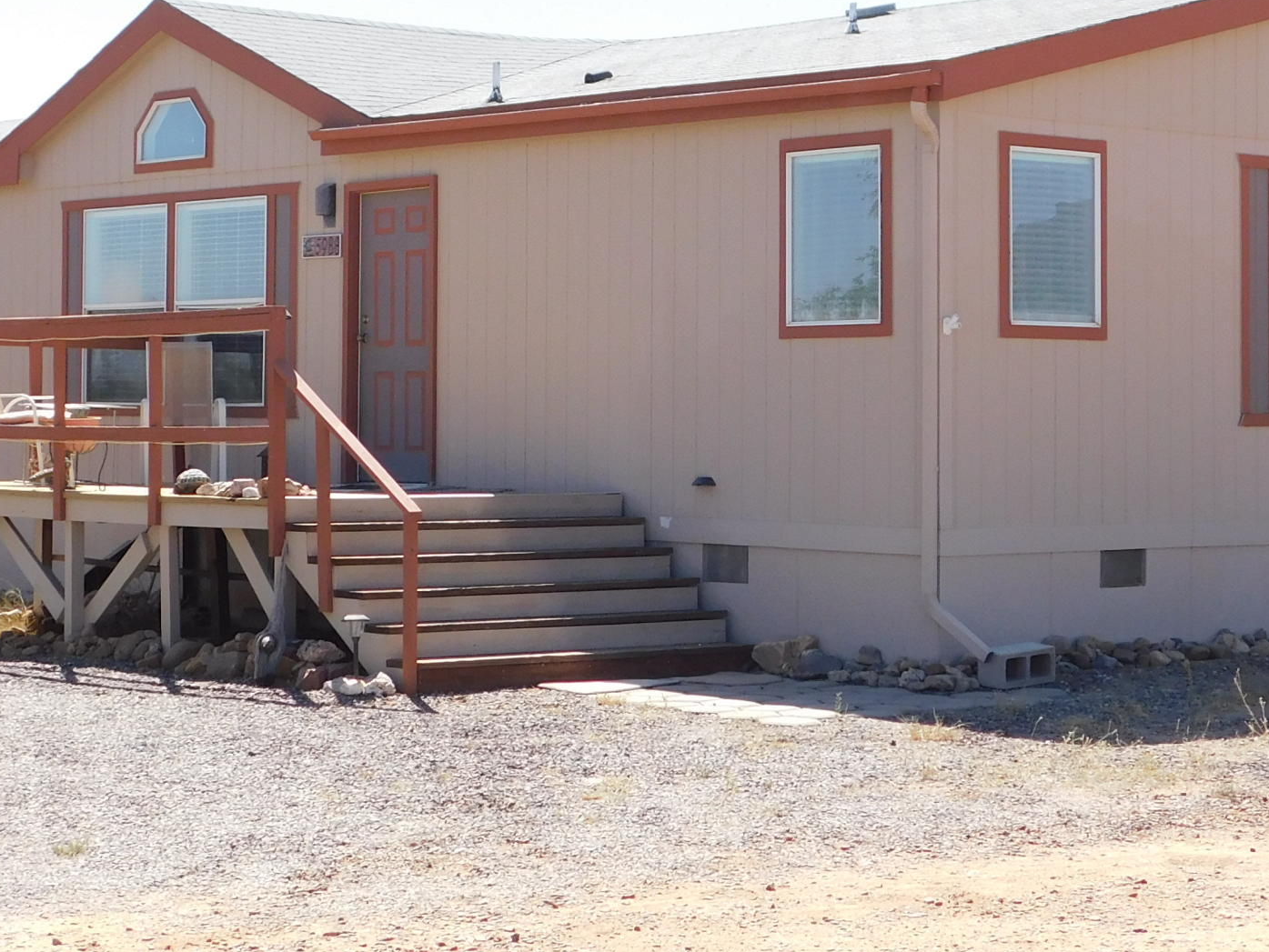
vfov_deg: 17.1
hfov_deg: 22.8
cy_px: 225
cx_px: 629
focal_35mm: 86
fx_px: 3154
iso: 125
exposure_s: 1/640
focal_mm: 7.1
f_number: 3.6
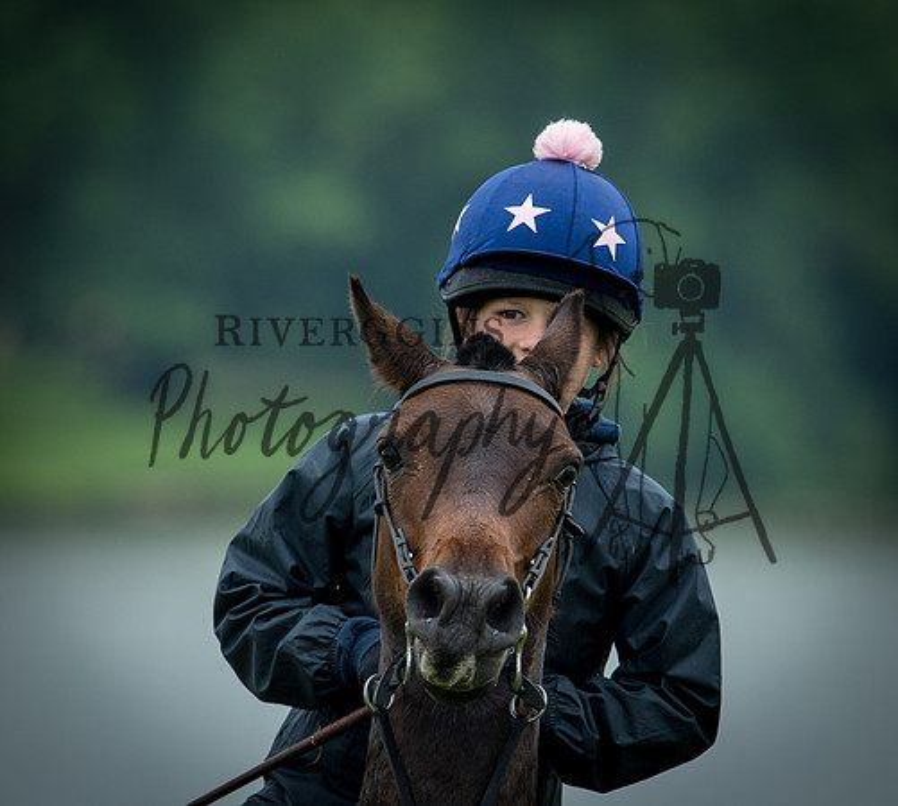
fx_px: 18218
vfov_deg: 2.5
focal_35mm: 653
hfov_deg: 2.8
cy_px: 436
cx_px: 532
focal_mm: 300
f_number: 4.5
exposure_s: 1/1250
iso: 450
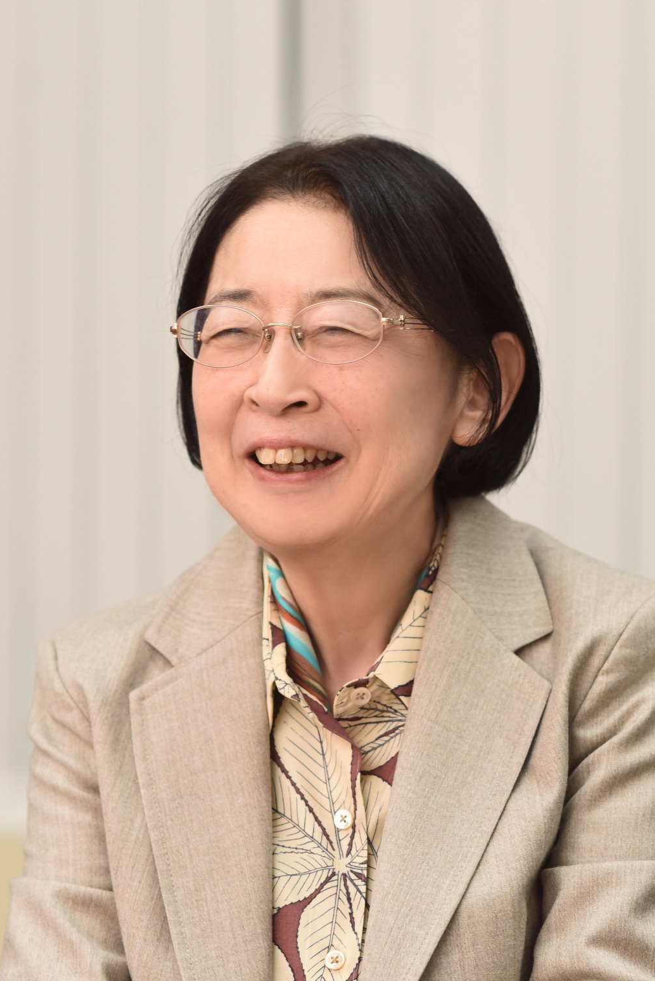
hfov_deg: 8.4
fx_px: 4472
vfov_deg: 12.5
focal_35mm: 164
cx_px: 342
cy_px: 520
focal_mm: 135
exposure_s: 1/180
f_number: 4
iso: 800
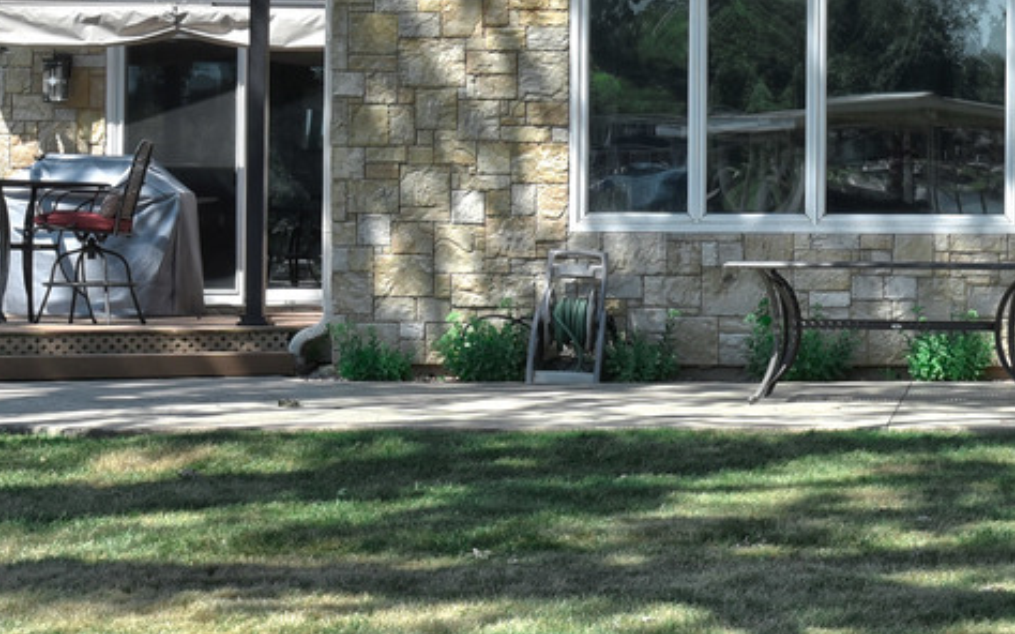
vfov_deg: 12.9
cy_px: 229
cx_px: 1274
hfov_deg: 19.2
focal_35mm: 101
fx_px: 2793
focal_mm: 29
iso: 200
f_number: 11
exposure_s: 1/200
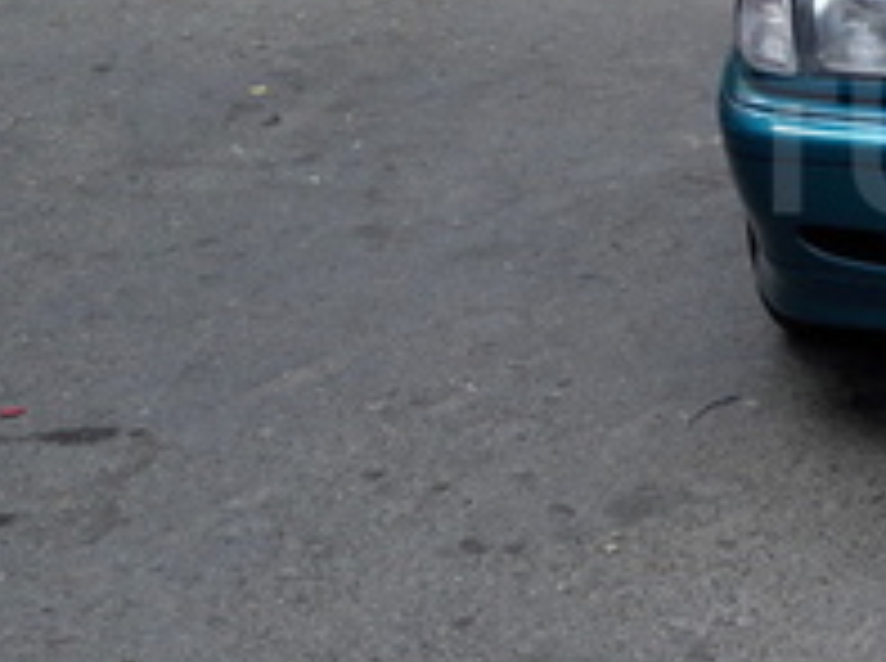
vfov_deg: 15.6
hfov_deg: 19.1
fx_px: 2402
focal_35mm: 94
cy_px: 146
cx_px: 1196
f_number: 1.9
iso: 40
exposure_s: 1/379
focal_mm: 3.7
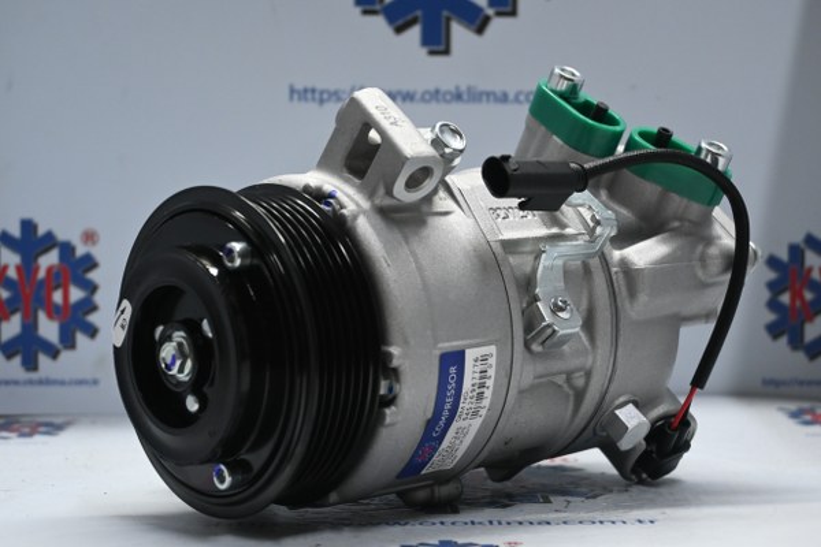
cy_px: 274
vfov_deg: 20.6
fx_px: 1505
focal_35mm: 66
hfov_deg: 30.5
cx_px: 410
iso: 1800
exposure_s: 1/80
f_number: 6
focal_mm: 44
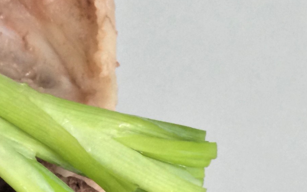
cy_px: 286
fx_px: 1054
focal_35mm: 126
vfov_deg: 10.1
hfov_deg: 15.3
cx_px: -149
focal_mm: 4.12
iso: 125
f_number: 2.4
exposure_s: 1/20
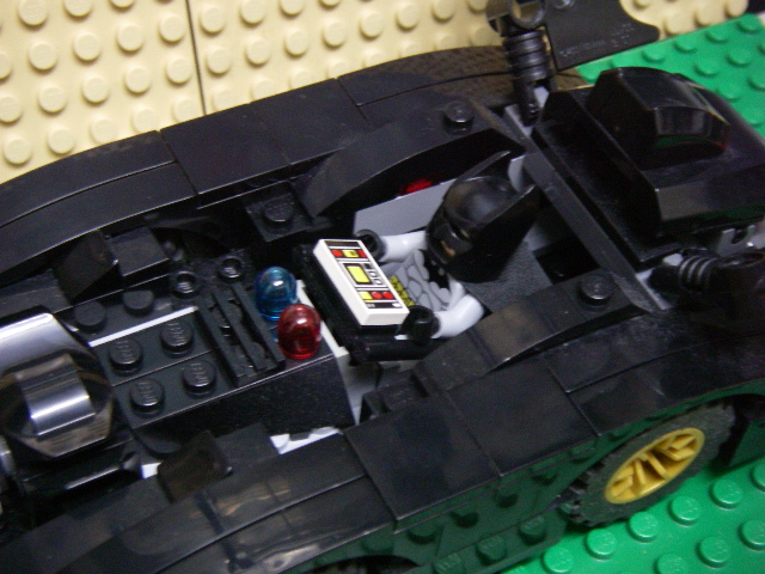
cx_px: 382
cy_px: 287
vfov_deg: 23.3
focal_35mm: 63
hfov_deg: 30.7
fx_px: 1392
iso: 320
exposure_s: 1/4
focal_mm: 10.5
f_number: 3.7
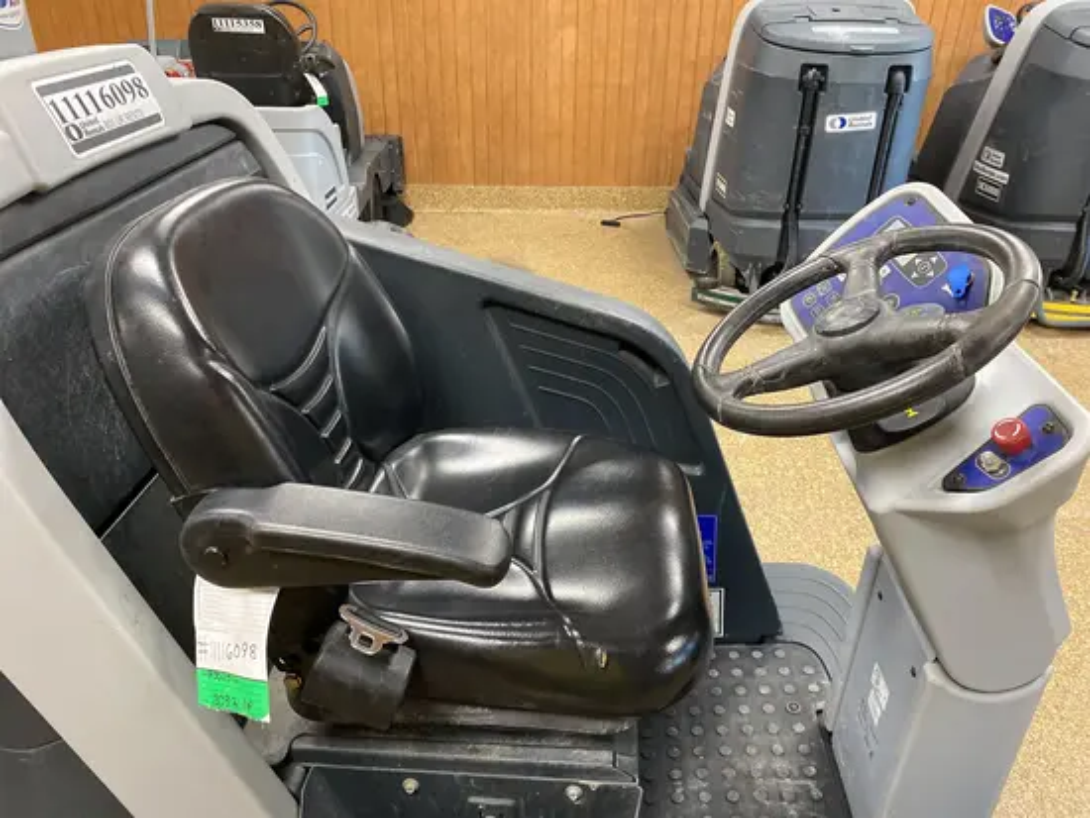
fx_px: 819
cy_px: 409
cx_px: 545
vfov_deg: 53.1
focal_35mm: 26
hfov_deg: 67.3
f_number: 1.8
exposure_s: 1/60
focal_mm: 4.25
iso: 400
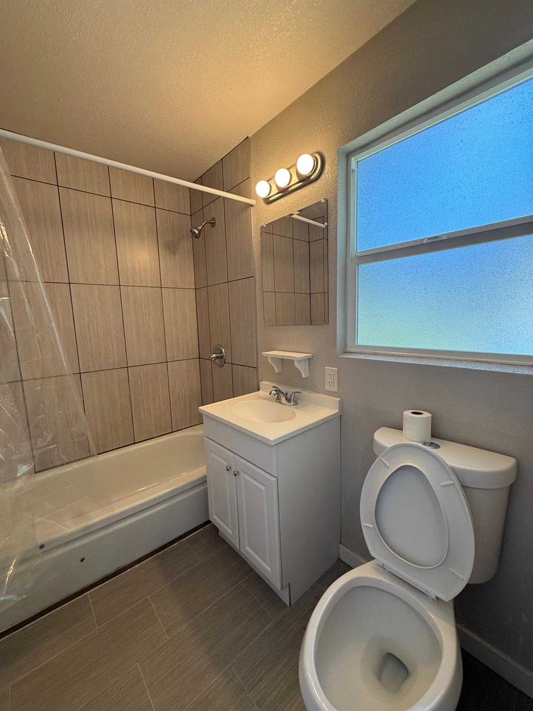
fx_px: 287
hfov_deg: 85.7
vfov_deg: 102.1
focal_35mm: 14
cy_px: 356
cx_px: 266
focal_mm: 2.22
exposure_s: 1/120
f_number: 2.2
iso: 200
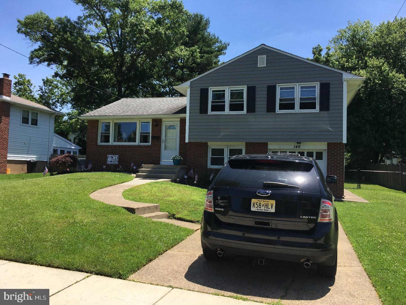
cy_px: 152
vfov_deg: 48.2
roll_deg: -1.7
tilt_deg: +2.7
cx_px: 203
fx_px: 340
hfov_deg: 61.7
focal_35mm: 29
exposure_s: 1/1068
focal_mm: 4.15
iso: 25
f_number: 2.2
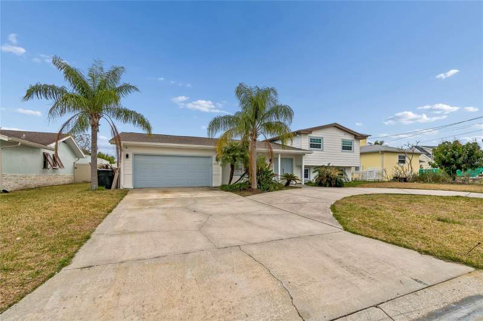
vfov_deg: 77.3
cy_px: 160
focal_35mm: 15
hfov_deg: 100.4
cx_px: 242
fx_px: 201
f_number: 7.1
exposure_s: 1/800
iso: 100
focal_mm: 10
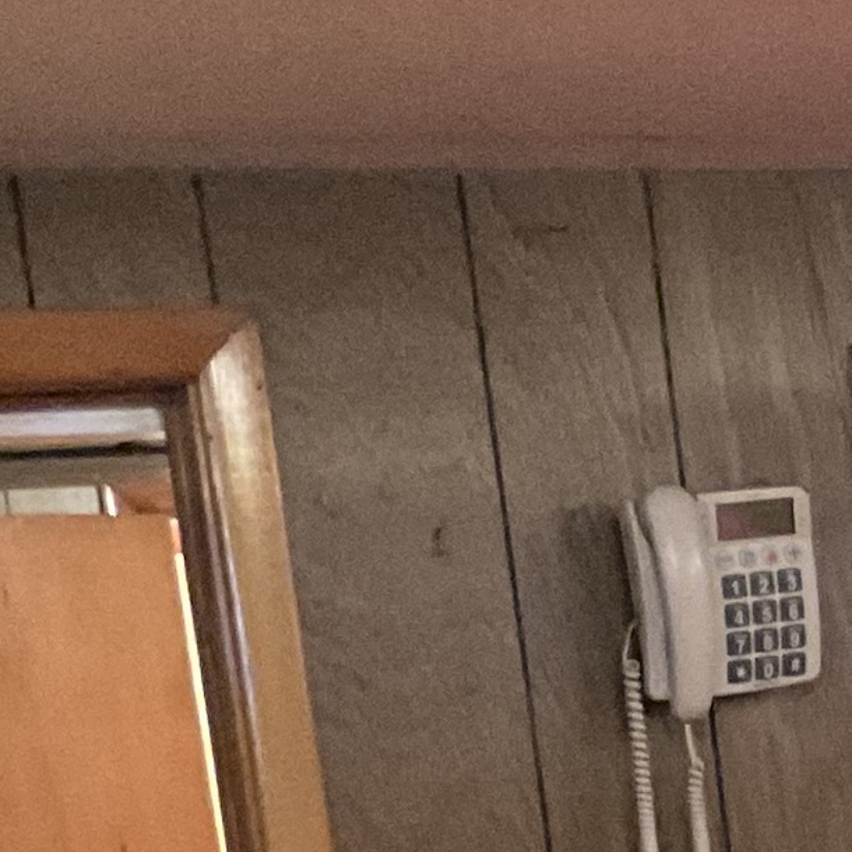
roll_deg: +5.1
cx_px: 1180
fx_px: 3592
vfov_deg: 12.7
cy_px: 1366
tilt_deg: -8.7
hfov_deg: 13.0
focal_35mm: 129
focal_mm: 3
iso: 500
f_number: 1.8
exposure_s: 1/24
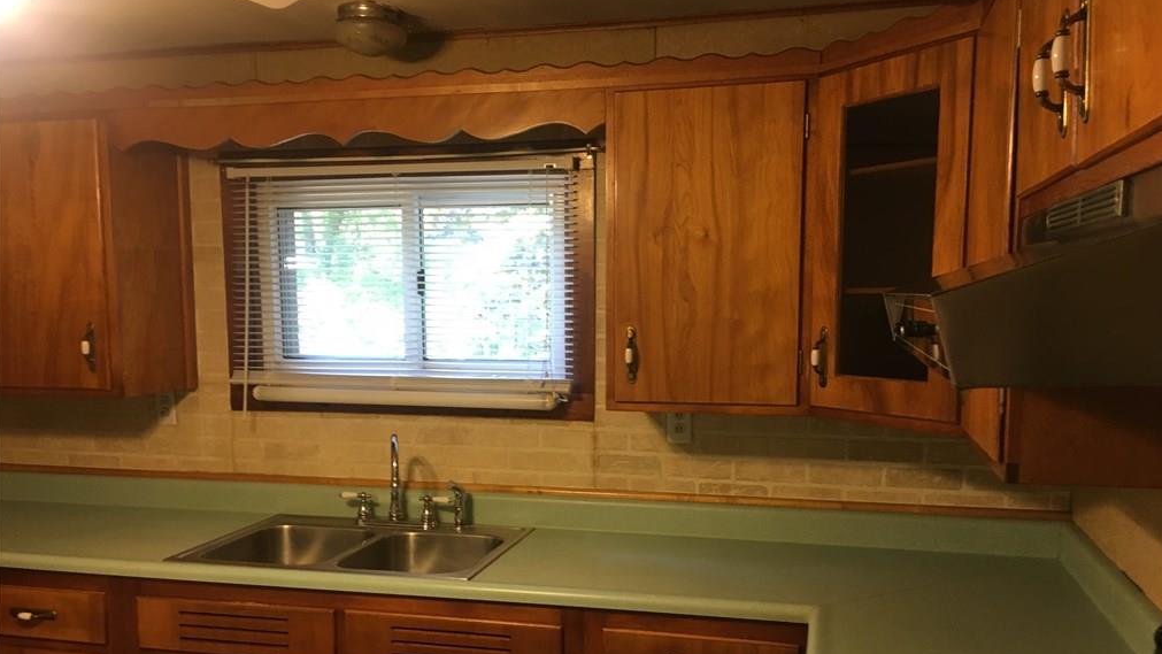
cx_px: 583
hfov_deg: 61.0
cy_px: 410
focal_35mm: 32
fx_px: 986
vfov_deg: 36.5
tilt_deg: -7.0
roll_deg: +0.2
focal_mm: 4.15
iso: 100
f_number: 2.2
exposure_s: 1/30
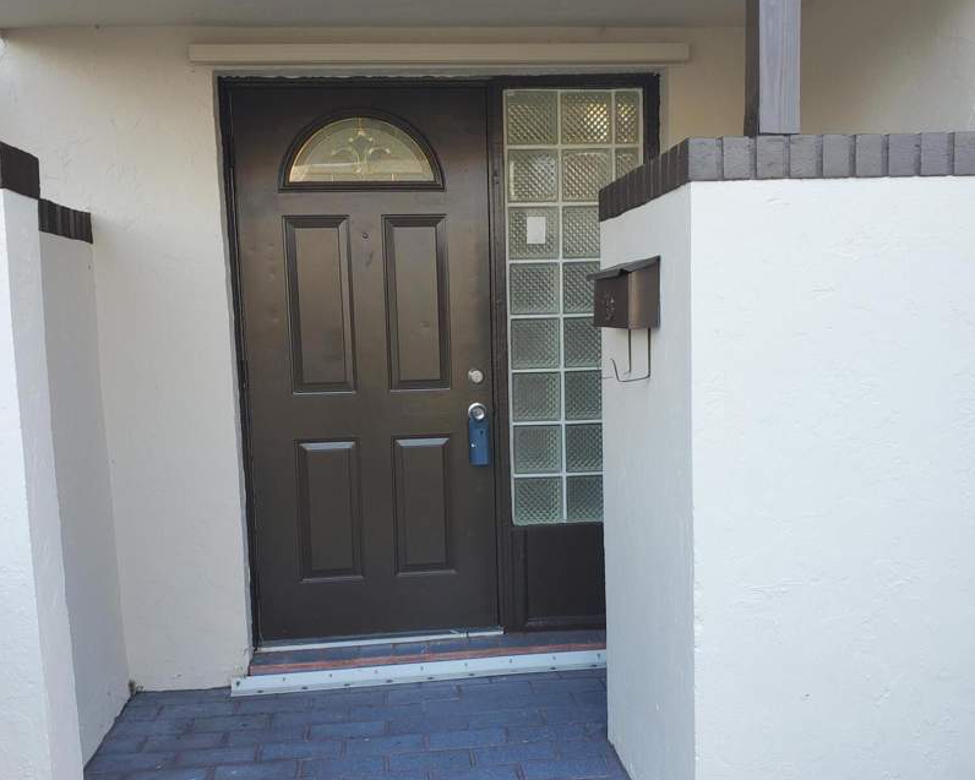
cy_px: 454
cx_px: 489
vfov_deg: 43.2
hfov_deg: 52.8
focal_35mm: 34
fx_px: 981
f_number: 2.4
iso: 64
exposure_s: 1/120
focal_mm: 4.3
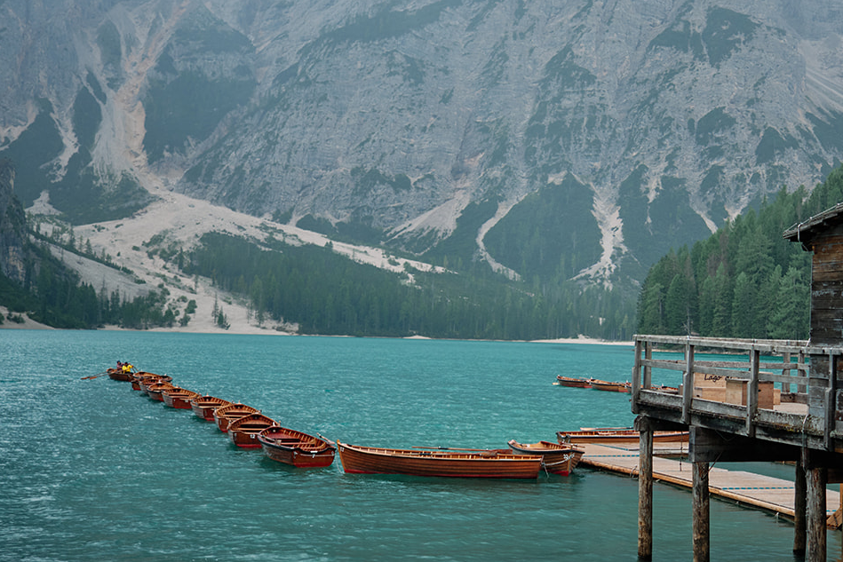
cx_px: 594
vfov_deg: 23.0
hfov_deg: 33.5
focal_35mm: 59
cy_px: 279
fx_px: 1382
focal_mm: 23
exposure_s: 1/420
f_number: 1.4
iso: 125
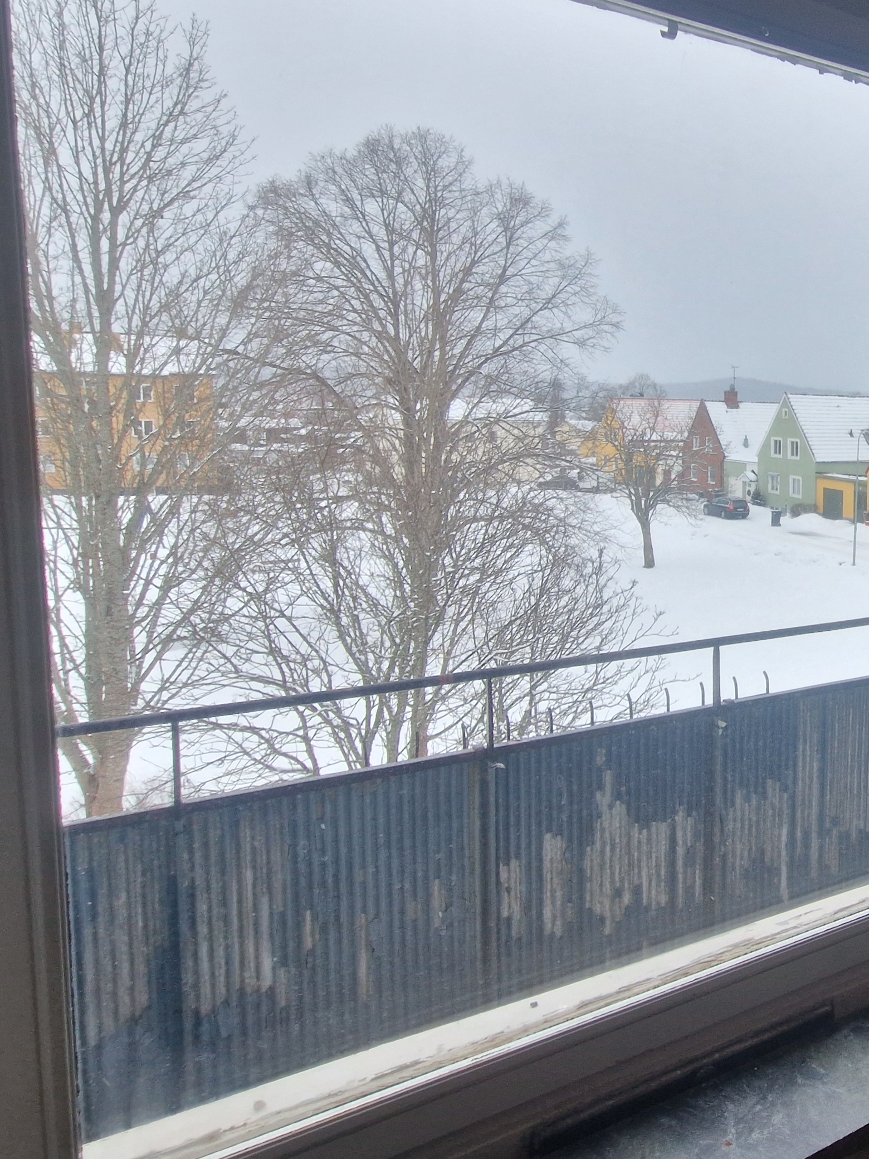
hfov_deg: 45.3
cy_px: 499
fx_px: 837
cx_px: 891
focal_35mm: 25
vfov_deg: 69.1
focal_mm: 2.2
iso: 50
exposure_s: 1/120
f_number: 2.2
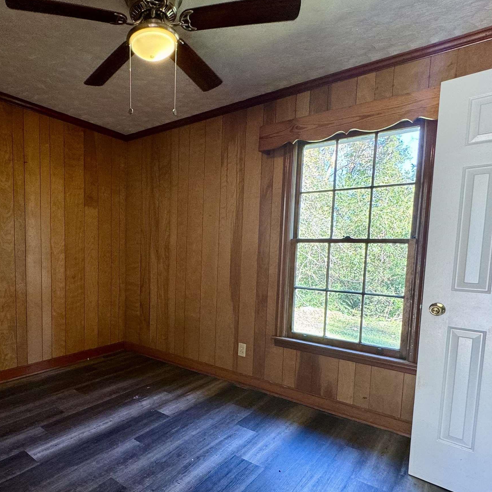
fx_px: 354
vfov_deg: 69.3
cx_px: 152
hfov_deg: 67.1
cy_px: 280
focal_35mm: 22
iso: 160
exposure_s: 1/99
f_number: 2.2
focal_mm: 2.22
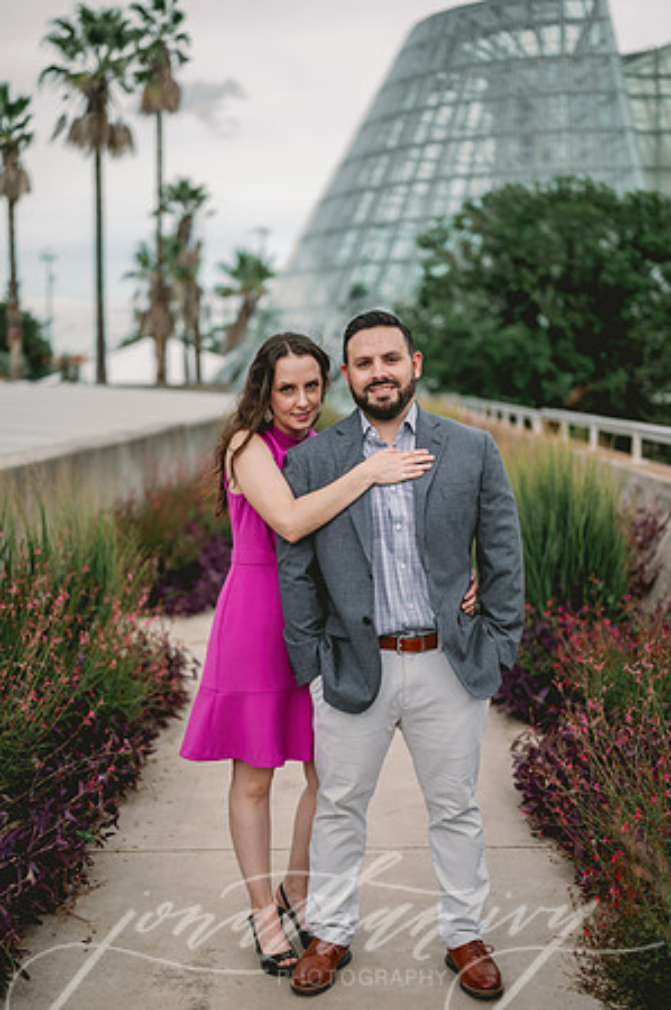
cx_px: 336
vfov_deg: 39.6
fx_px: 1401
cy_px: 505
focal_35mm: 50
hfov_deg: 26.9
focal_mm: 50
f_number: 2
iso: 80
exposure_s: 1/800
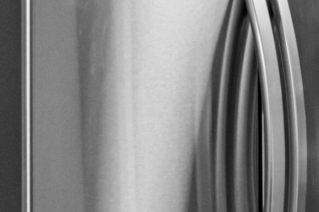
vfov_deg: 16.6
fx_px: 727
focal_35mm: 82
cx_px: 744
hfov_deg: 15.4
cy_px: 149
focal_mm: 16
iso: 1600
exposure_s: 1/10
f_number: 6.3
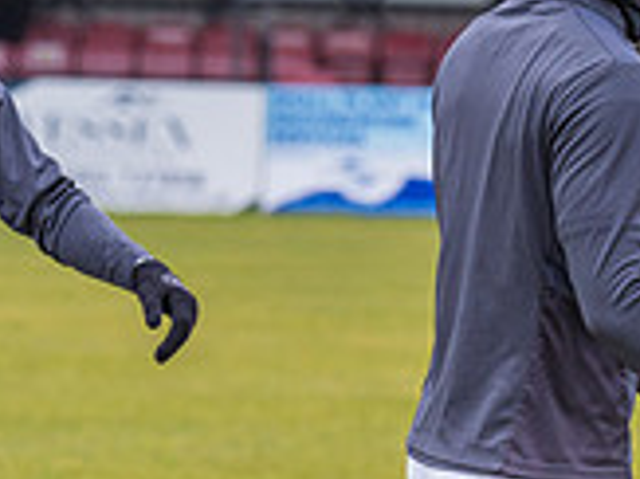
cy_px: 499
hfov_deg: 3.7
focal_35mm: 539
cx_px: 556
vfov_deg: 2.8
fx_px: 9958
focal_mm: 135
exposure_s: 1/2000
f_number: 4
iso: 800
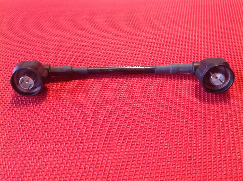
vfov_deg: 40.6
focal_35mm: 35
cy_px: 90
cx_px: 122
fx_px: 245
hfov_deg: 52.7
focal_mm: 4.28
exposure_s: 1/15
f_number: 2.4
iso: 200
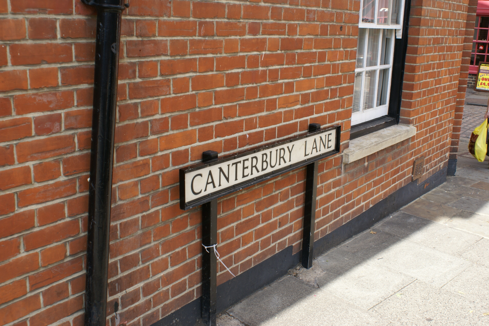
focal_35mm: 39
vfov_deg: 34.2
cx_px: 244
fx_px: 530
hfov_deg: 49.6
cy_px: 163
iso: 100
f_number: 8
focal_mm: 26
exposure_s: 1/80
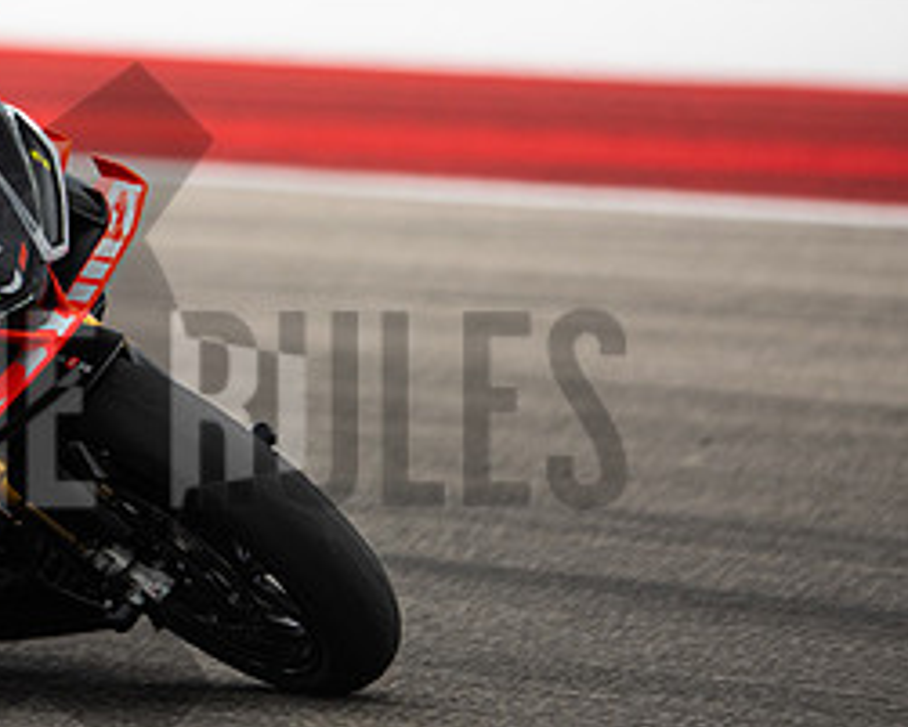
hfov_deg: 3.0
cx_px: -137
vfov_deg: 2.4
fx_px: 17474
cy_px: 414
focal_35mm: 650
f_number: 2
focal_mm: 200
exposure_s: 1/5000
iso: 400
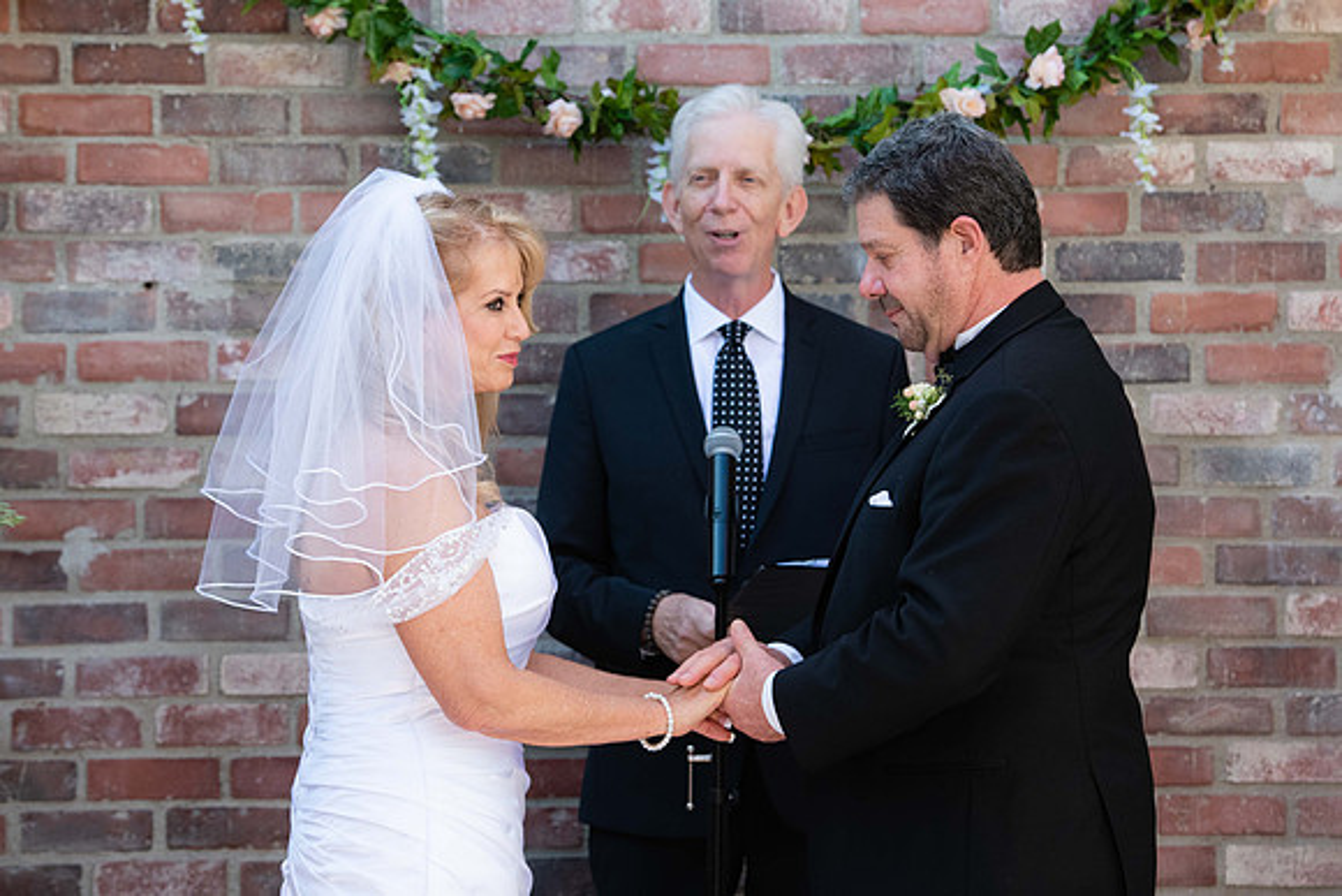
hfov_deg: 17.4
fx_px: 4393
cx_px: 671
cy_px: 393
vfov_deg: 11.6
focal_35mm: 118
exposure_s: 1/800
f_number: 4.5
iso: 800
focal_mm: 105
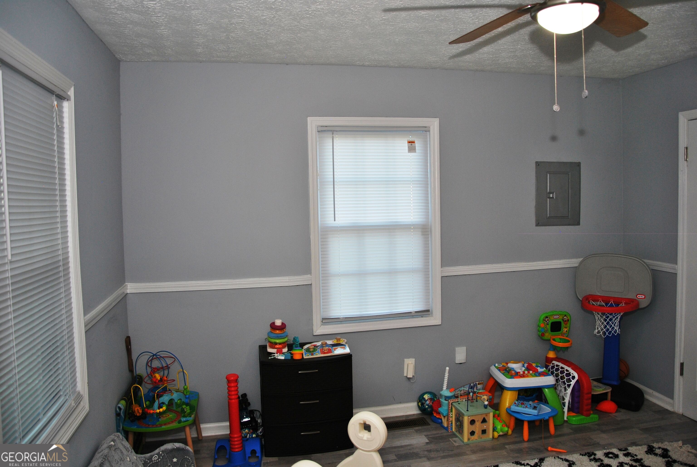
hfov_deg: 67.3
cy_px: 234
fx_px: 523
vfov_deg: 48.0
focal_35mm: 27
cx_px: 348
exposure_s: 1/60
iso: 200
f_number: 4
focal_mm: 18
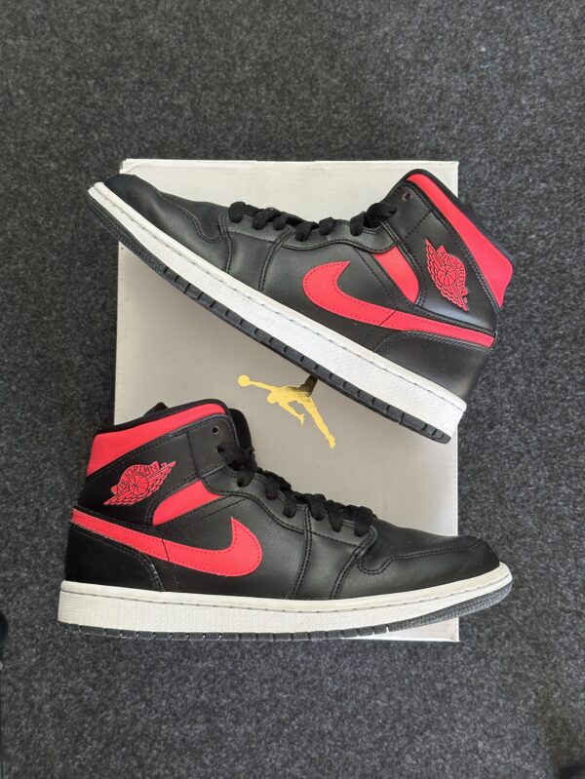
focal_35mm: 48
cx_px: 292
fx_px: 1081
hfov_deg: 30.3
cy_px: 390
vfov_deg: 39.6
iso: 160
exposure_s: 1/50
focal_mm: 6.86
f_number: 1.78
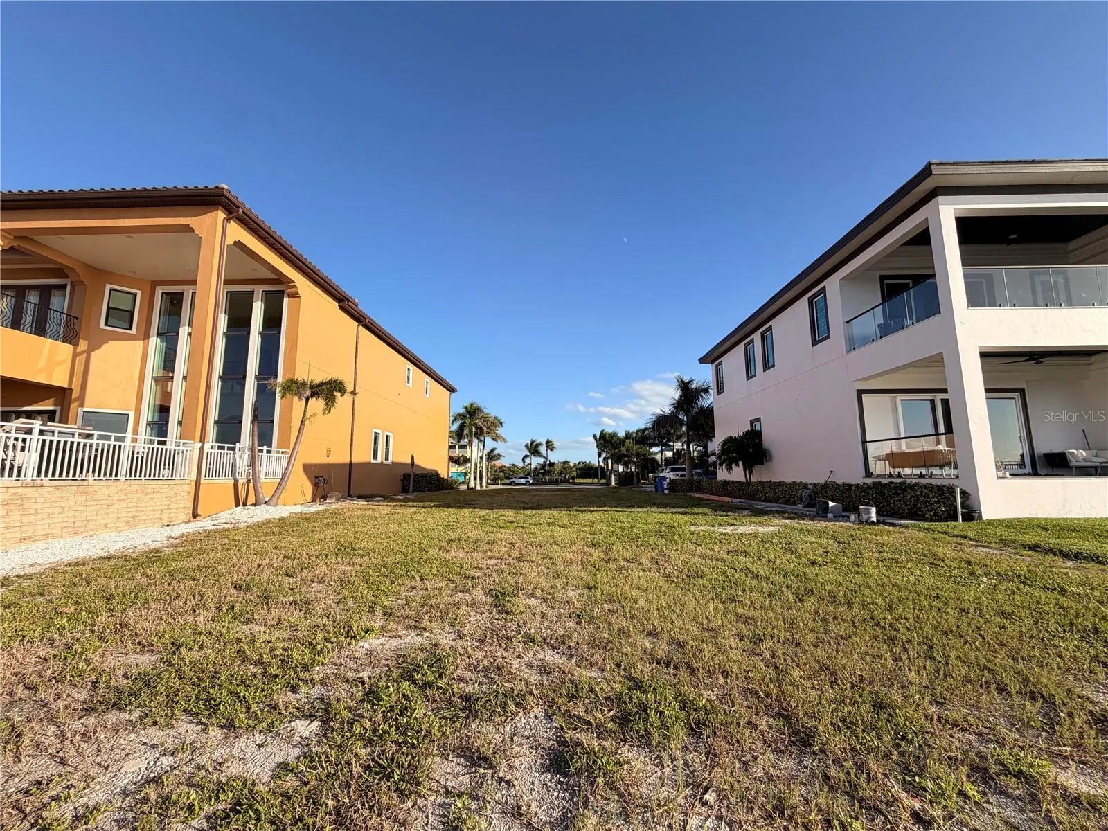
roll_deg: -1.8
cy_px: 416
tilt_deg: +8.3
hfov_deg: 102.1
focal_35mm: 14
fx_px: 448
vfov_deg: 85.7
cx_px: 554
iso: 25
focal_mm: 2.22
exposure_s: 1/770
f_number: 2.2
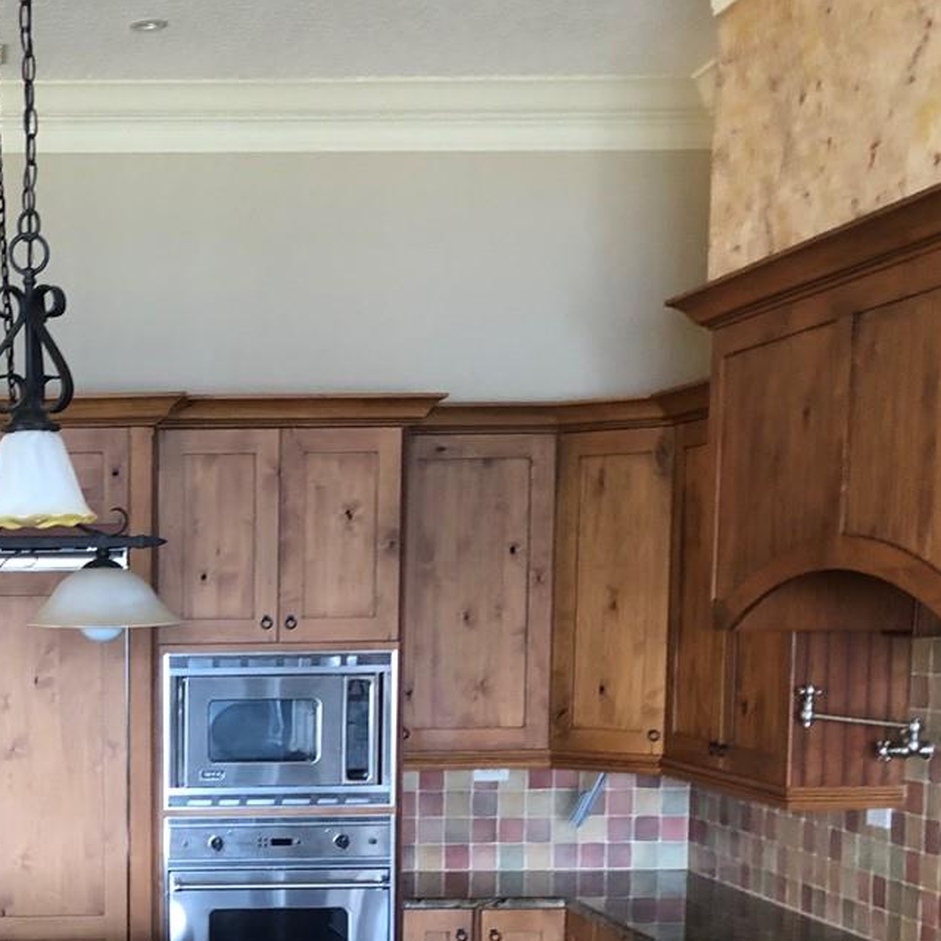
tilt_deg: -10.4
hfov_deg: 26.5
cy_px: 832
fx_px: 1907
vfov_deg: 26.8
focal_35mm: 62
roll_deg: +0.3
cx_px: 50
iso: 64
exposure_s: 1/15
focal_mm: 3.99
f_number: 1.8
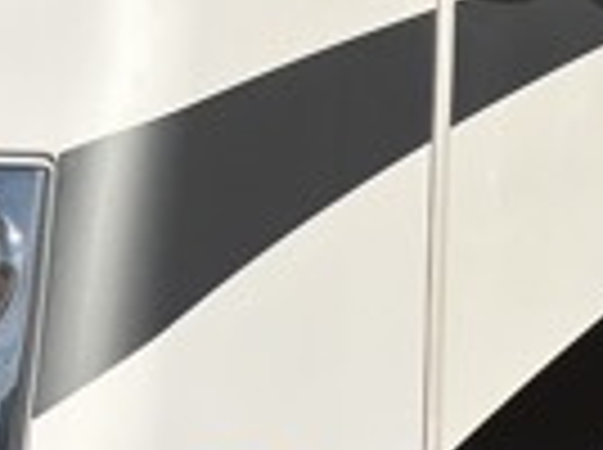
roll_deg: -0.2
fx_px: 3199
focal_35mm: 184
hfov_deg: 10.7
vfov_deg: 8.0
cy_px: 207
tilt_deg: -0.9
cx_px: 477
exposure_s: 1/10417
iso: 80
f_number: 1.78
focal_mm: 6.76
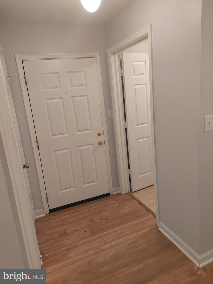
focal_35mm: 24
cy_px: 142
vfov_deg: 71.6
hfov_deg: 56.8
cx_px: 106
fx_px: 197
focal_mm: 5.23
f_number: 1.8
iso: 160
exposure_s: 1/60
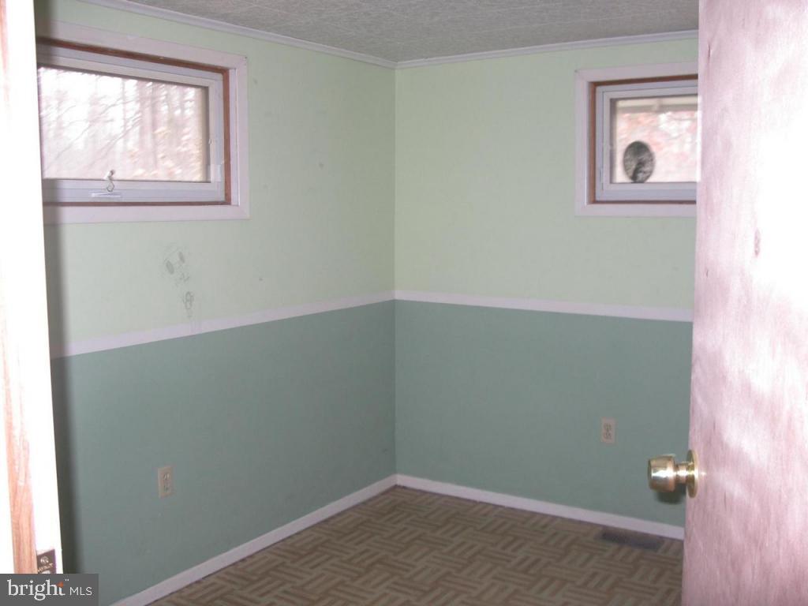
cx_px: 404
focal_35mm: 37
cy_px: 303
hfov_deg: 50.1
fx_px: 864
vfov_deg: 38.7
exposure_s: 1/40
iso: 200
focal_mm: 7.8
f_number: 2.8
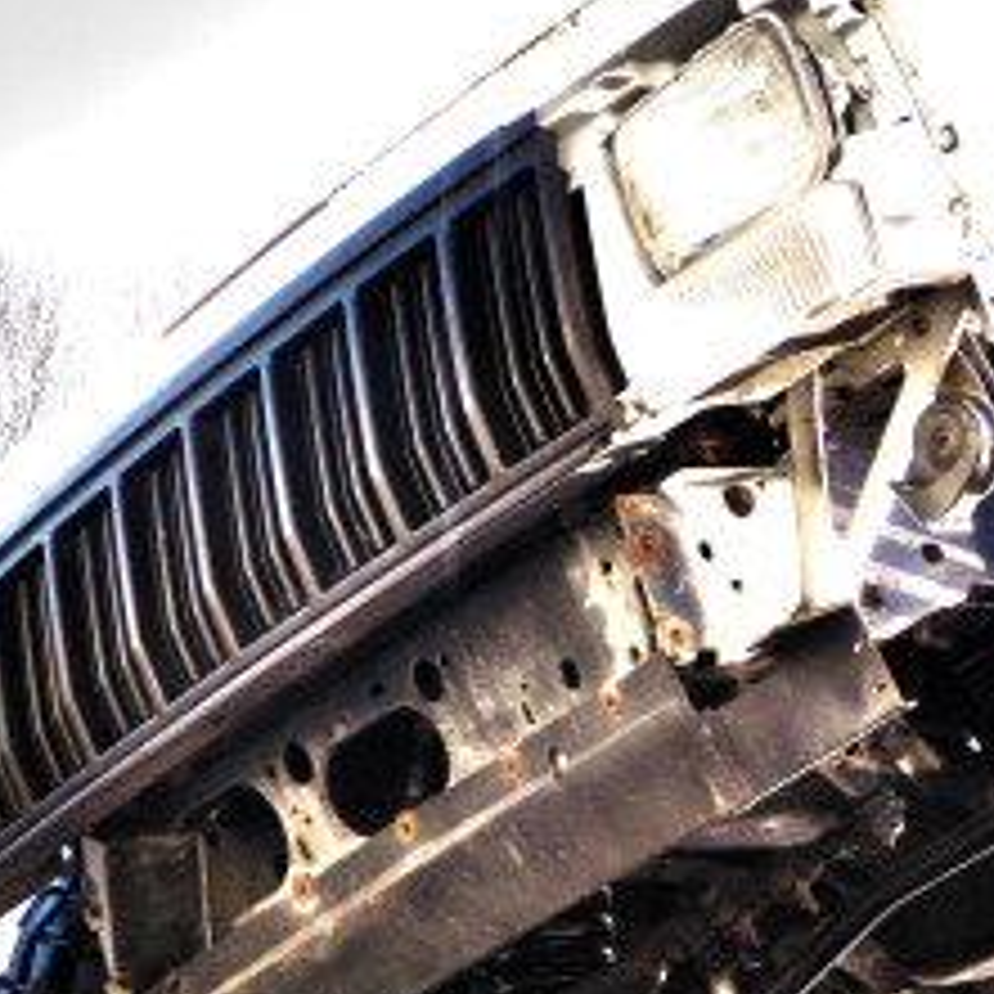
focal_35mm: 92
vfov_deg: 18.8
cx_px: 1282
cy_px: 733
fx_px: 2989
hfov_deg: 17.7
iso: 50
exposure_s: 1/80
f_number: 4.1
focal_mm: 6.5
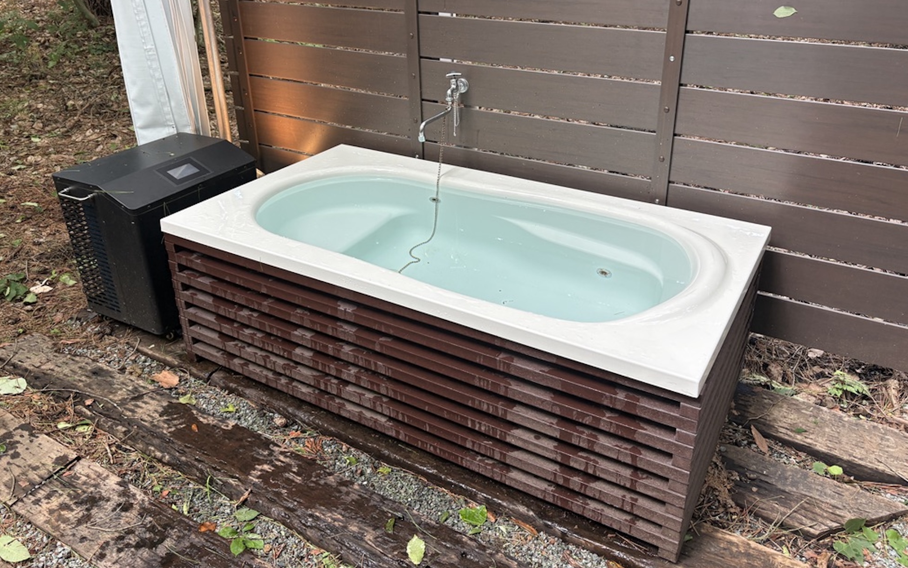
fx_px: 693
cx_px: 460
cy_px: 223
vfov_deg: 44.3
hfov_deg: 66.5
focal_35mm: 28
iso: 80
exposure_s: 1/120
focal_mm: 5.96
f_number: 1.6
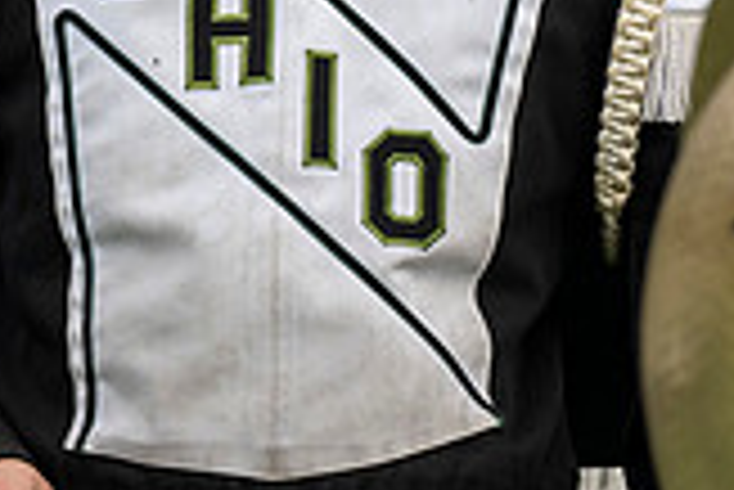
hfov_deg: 1.9
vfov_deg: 1.3
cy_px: -288
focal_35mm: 1065
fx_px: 21733
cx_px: 297
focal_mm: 200
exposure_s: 1/500
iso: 250
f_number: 2.8
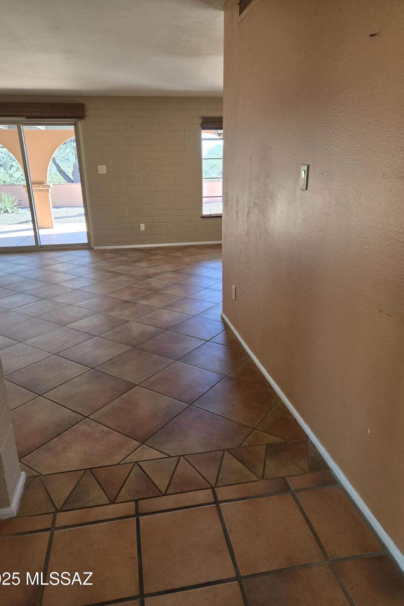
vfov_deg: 73.7
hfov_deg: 53.1
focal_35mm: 24
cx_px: 196
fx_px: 404
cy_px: 303
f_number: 1.8
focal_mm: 5.4
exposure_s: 1/180
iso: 100
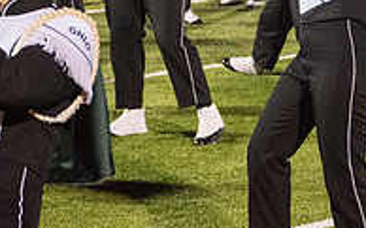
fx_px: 2123
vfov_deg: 6.1
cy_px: -118
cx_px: 270
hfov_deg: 9.8
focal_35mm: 213
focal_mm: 70
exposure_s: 1/320
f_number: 5.6
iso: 5000
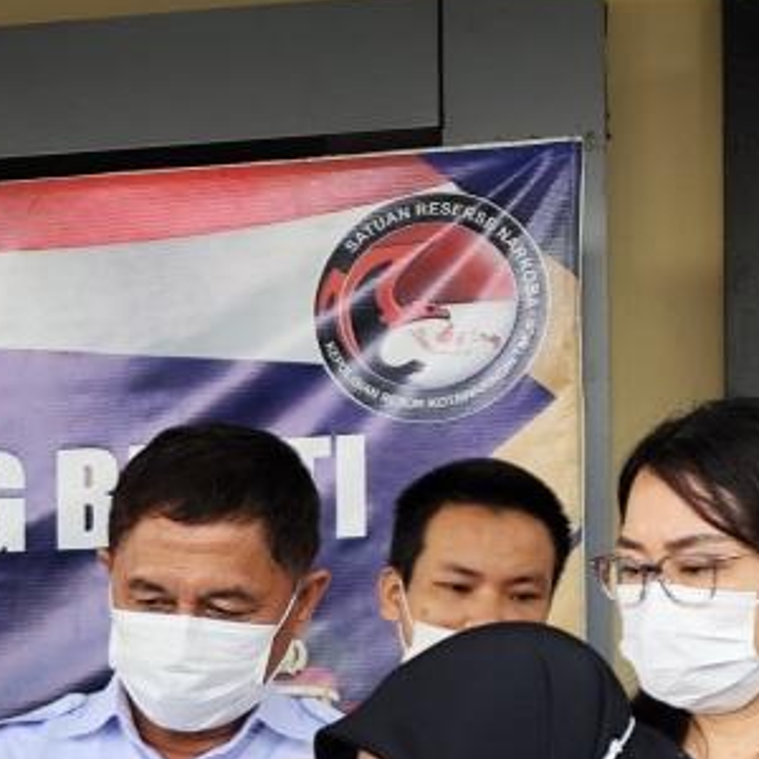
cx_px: -397
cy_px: 822
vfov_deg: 12.4
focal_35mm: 139
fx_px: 3448
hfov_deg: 12.0
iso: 100
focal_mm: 6.19
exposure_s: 1/100
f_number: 1.65
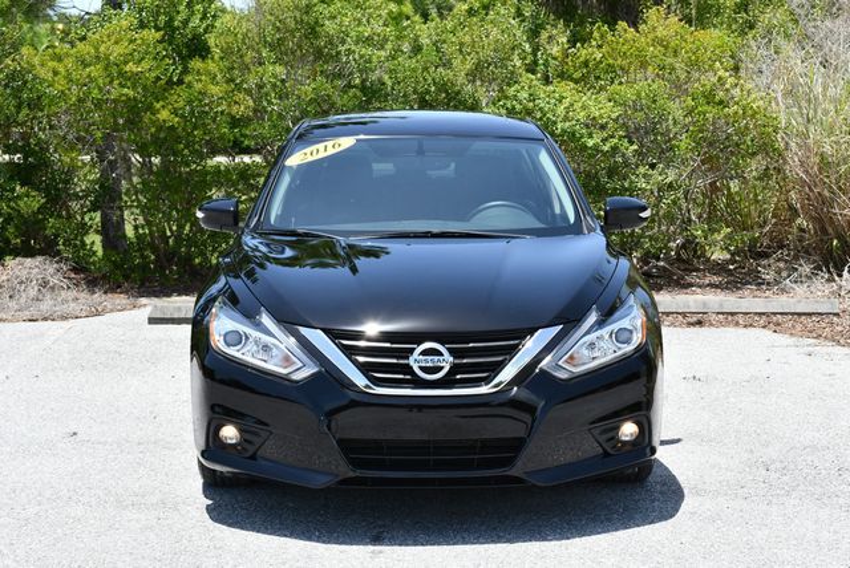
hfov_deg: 28.8
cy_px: 284
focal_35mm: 70
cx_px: 425
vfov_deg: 19.5
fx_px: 1654
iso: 160
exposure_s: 1/250
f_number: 8
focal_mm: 35
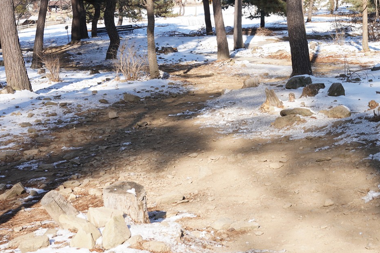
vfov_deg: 16.9
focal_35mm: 79
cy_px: -3
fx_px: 834
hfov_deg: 25.0
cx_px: 329
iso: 100
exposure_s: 1/100
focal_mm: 37
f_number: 9
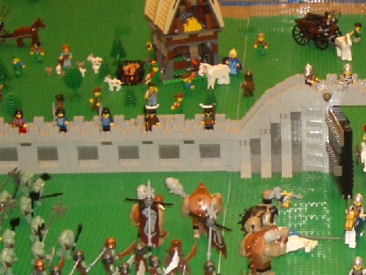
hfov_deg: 16.3
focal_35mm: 117
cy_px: 152
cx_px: 405
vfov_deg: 12.7
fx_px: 1237
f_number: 2.6
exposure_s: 1/60
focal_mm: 5.8
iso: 100
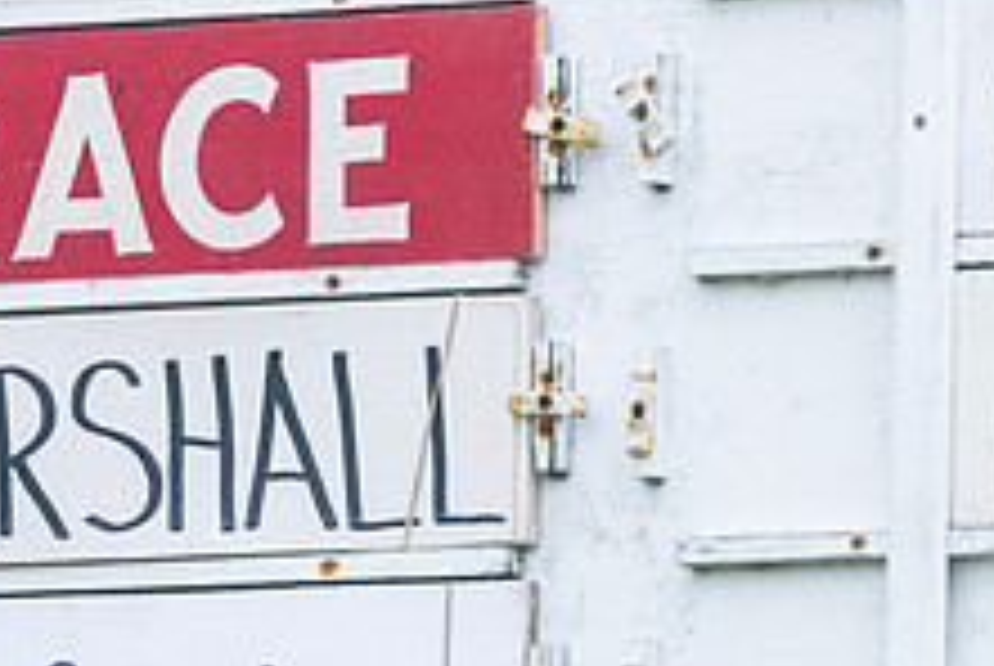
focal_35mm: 873
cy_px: 895
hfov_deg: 2.4
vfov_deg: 1.6
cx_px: 126
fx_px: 24136
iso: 400
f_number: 4
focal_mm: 190
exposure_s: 1/5000
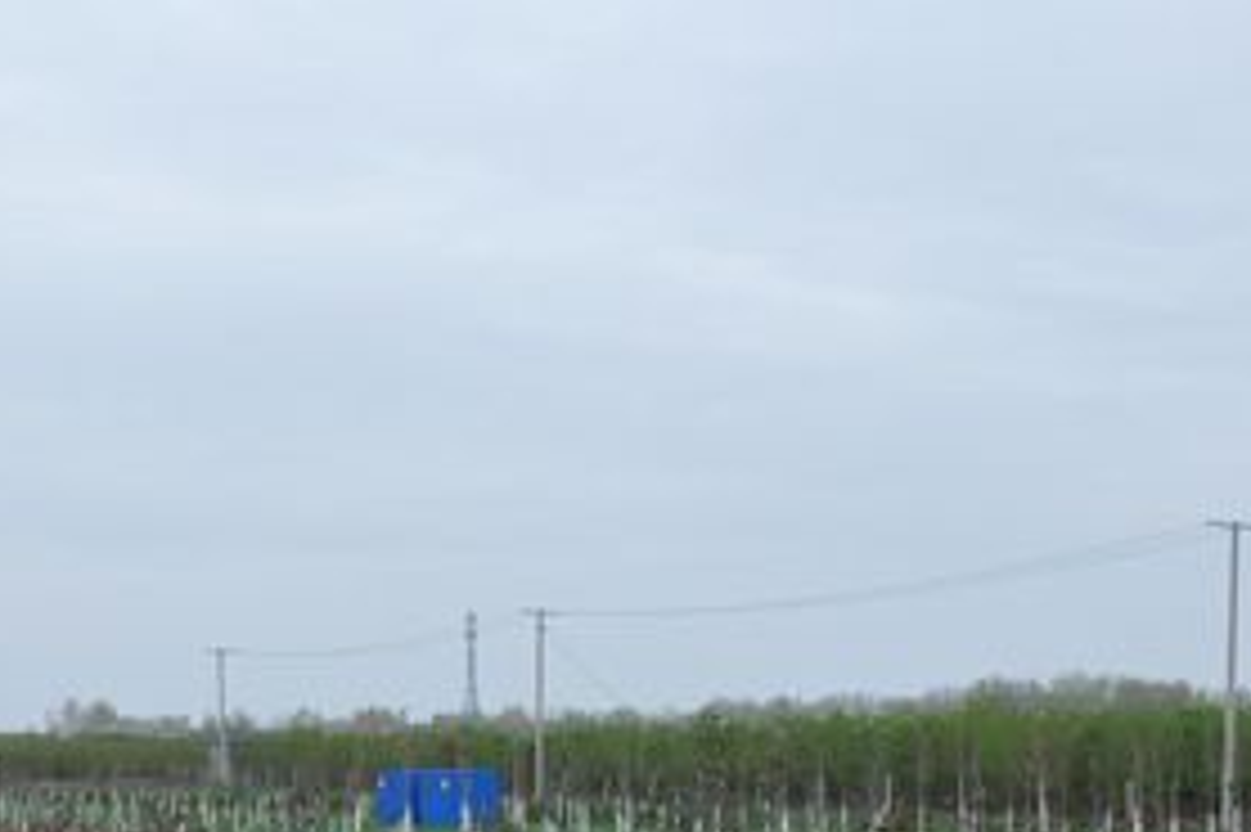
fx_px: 2364
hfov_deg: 29.5
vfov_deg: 19.2
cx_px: 459
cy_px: 893
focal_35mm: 68
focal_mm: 21
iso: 1250
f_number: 13
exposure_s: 1/640
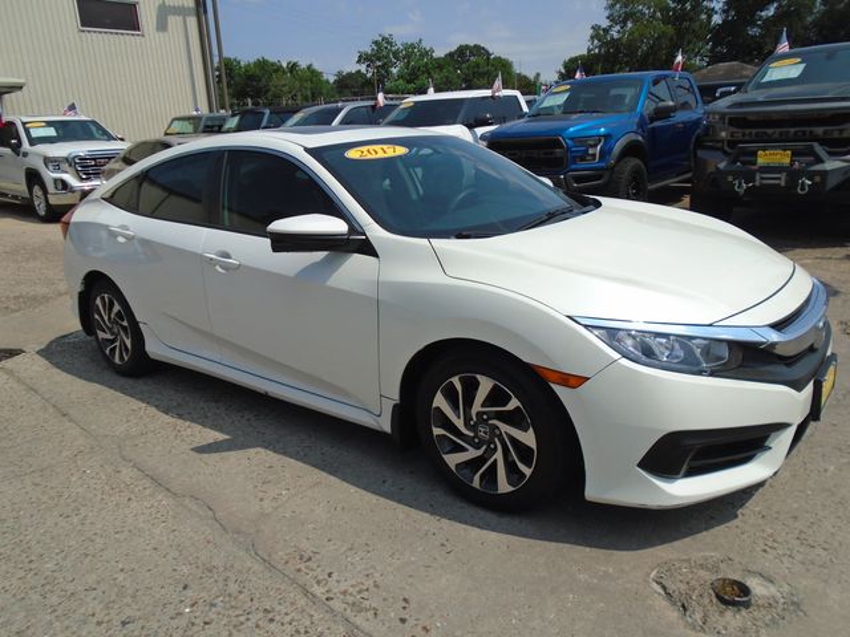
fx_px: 638
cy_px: 318
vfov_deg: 53.1
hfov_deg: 67.3
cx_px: 425
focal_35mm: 26
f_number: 8
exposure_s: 1/320
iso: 100
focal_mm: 4.6
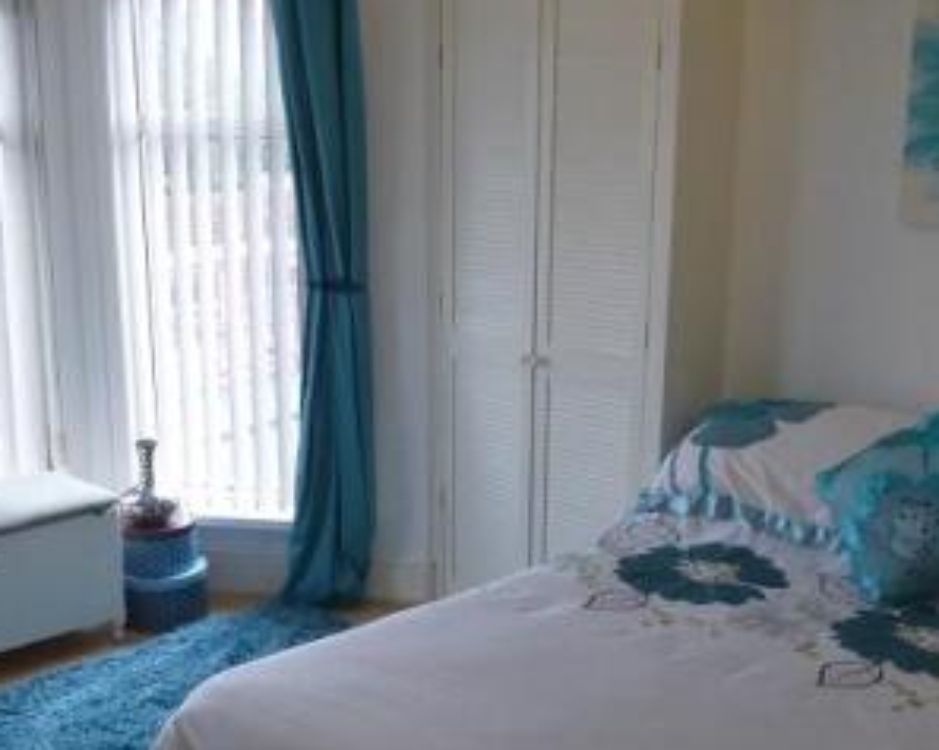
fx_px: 1277
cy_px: 508
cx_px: 498
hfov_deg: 40.4
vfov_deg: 32.4
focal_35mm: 46
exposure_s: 1/60
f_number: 3.3
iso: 320
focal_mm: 4.3
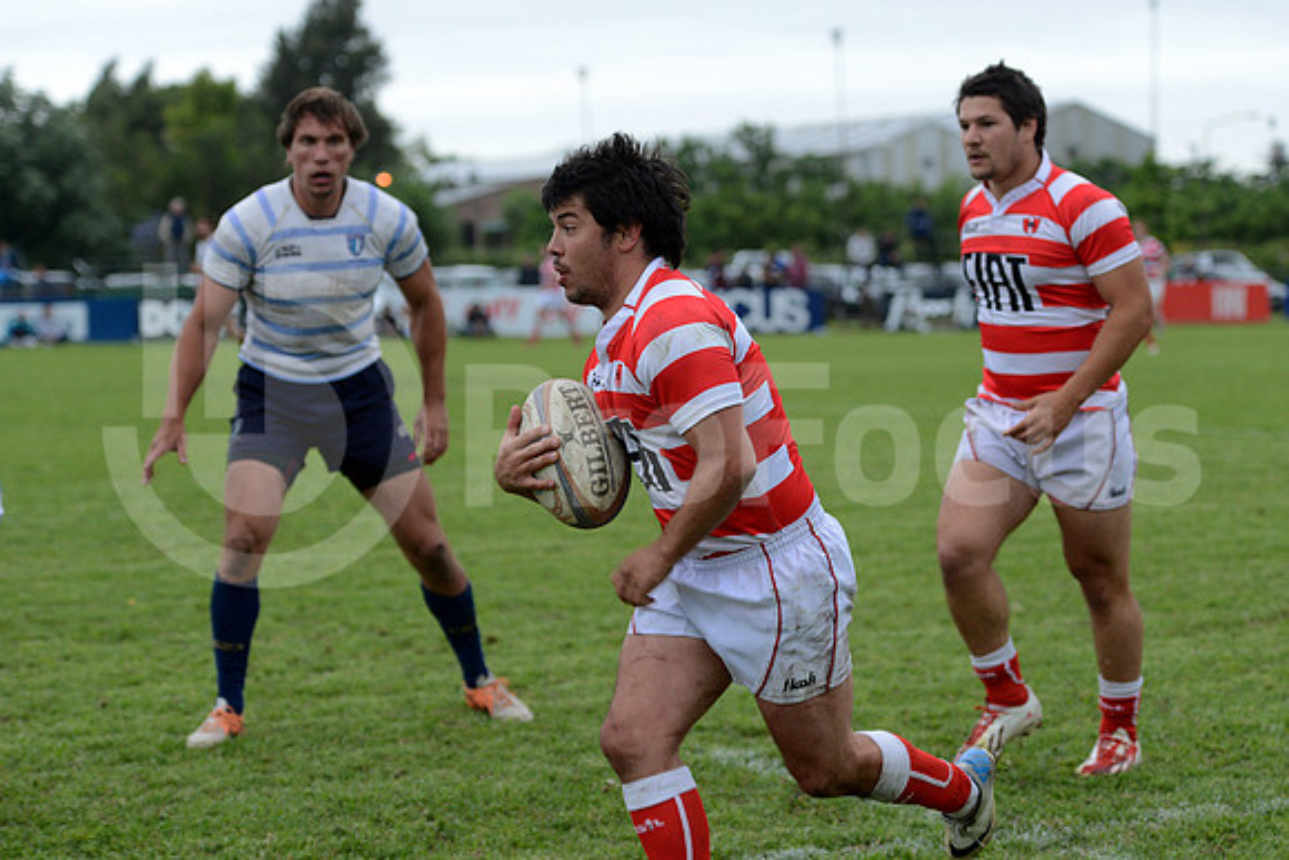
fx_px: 5193
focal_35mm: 145
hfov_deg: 14.2
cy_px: 430
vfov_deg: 9.5
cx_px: 644
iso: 1600
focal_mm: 145
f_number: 4
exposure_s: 1/500
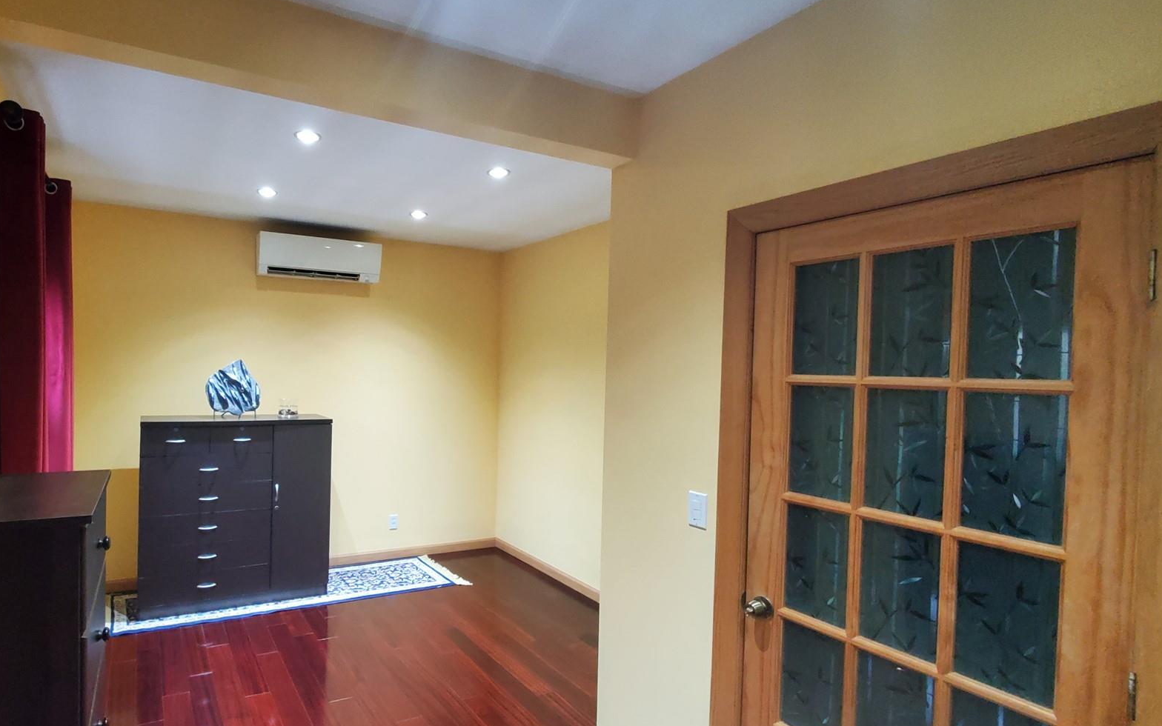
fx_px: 570
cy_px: 363
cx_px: 435
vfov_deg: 65.0
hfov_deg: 89.2
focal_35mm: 18
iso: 1000
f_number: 2.2
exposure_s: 1/30
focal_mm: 1.8
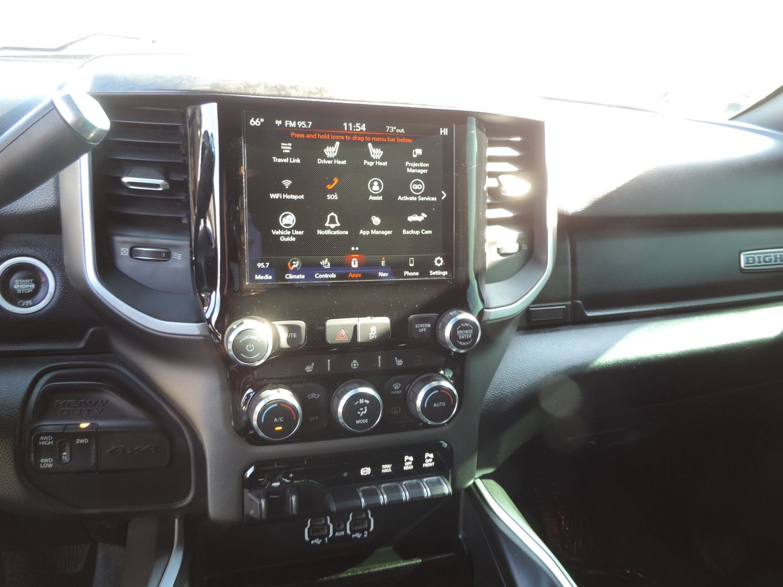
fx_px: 633
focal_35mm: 28
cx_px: 392
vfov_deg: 49.7
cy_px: 294
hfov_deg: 63.4
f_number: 3.1
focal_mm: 4.9
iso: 200
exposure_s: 1/30
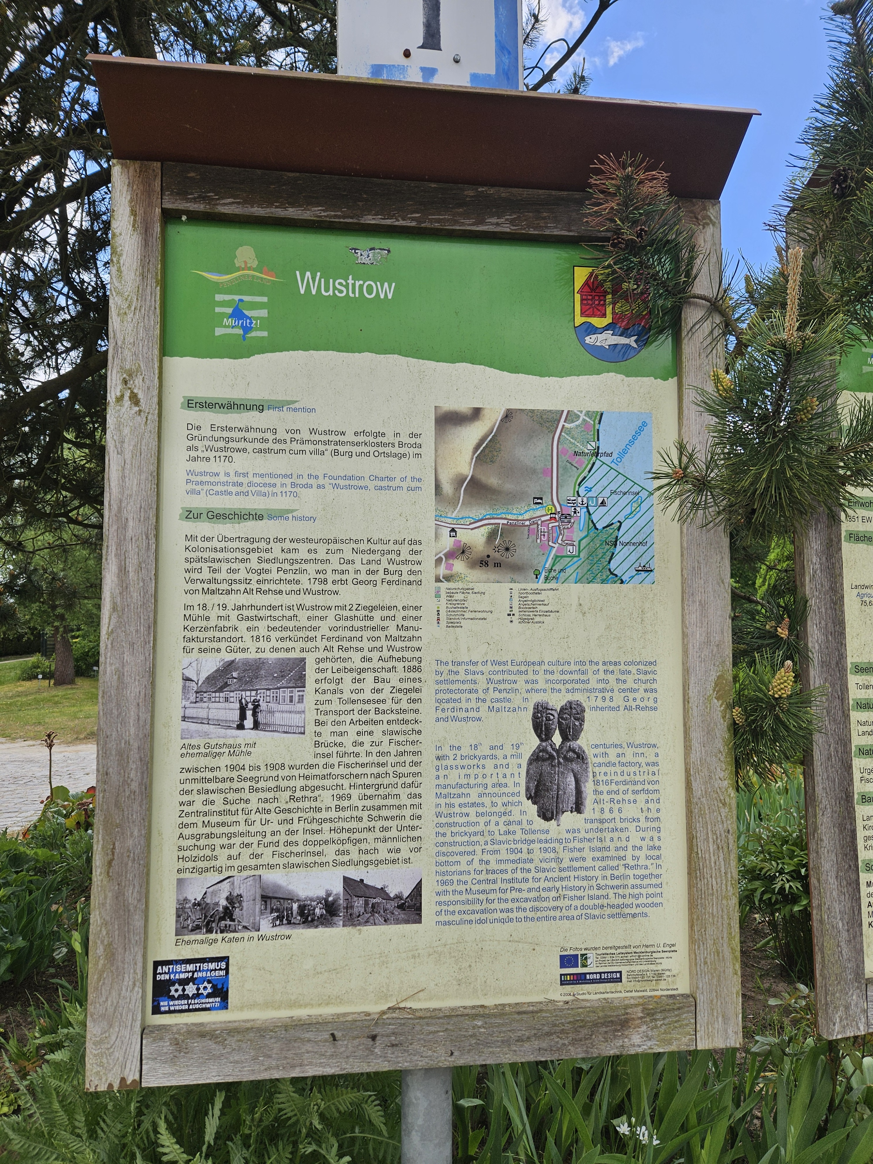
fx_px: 773
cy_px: 582
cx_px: 436
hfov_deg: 58.9
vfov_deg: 73.9
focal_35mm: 23
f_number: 1.8
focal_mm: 5.4
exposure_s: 1/728
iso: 25
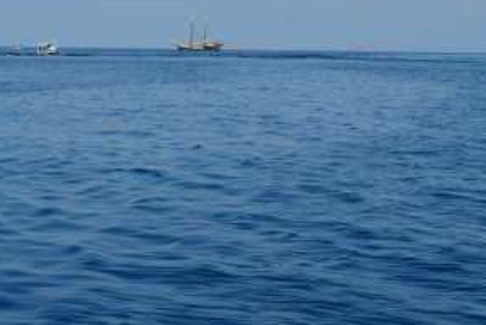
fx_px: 1283
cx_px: 102
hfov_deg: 21.2
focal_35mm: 95
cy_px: -34
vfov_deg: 14.1
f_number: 11
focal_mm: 34
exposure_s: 1/500
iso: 250
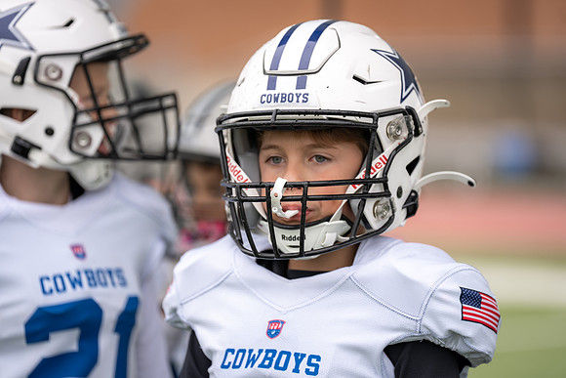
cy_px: 189
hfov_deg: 10.3
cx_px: 283
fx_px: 3145
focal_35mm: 200
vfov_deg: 6.9
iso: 100
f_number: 2.8
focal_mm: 200
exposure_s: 1/320
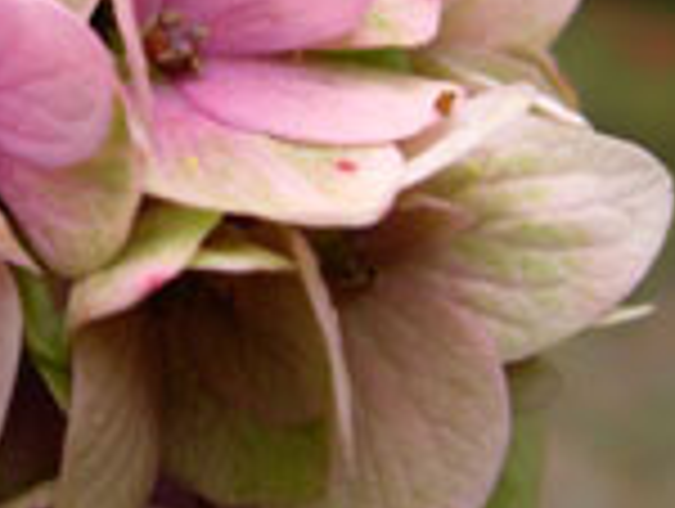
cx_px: -18
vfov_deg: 14.6
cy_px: 76
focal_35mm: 101
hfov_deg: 18.8
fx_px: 1973
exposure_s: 1/306
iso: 100
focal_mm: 8
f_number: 2.8
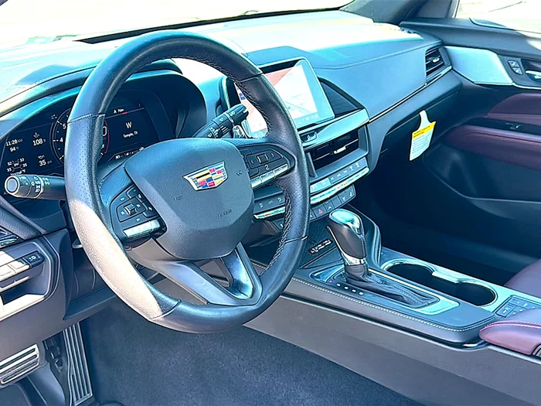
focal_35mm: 36
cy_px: 203
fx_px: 563
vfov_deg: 39.7
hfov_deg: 51.4
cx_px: 270
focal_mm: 6.86
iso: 125
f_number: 1.78
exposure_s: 1/292
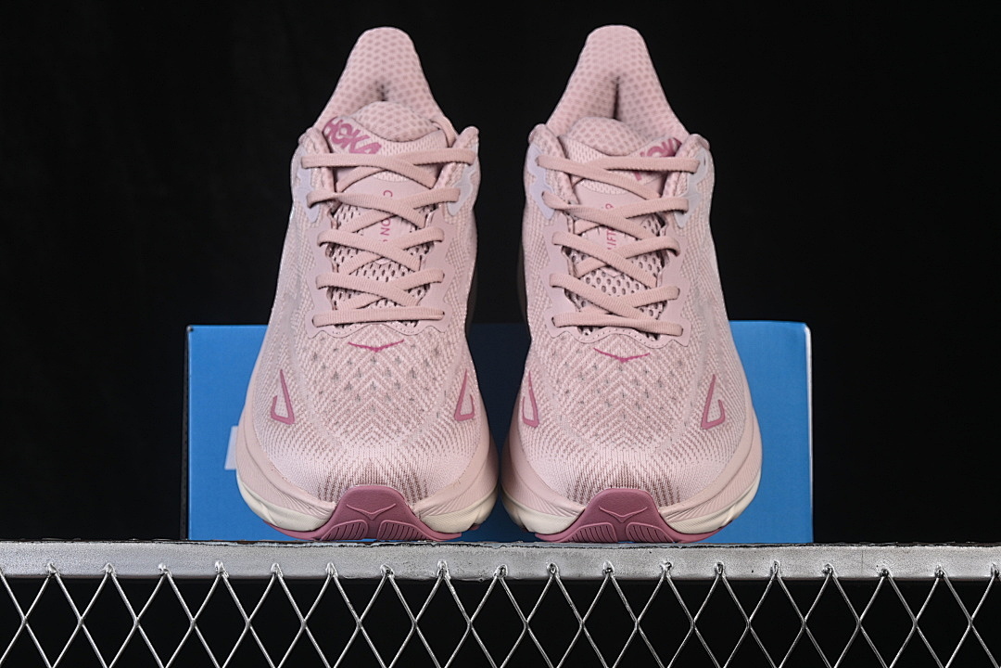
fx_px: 2085
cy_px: 334
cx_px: 500
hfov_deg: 27.0
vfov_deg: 18.2
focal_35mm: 75
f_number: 8
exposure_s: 1/80
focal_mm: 50
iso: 160
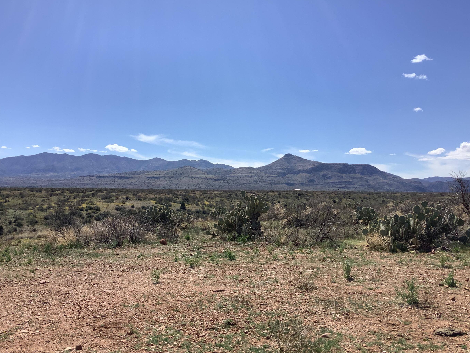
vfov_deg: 41.8
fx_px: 462
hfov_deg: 54.0
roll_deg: -0.5
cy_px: 189
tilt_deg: +0.3
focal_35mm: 34
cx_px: 231
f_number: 2.4
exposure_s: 1/2092
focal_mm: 3.3
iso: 25
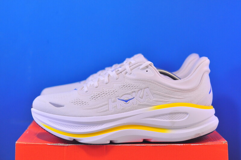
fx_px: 501
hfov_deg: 27.0
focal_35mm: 75
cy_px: 80
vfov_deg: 18.1
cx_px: 120
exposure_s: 1/320
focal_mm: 50
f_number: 2.5
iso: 250
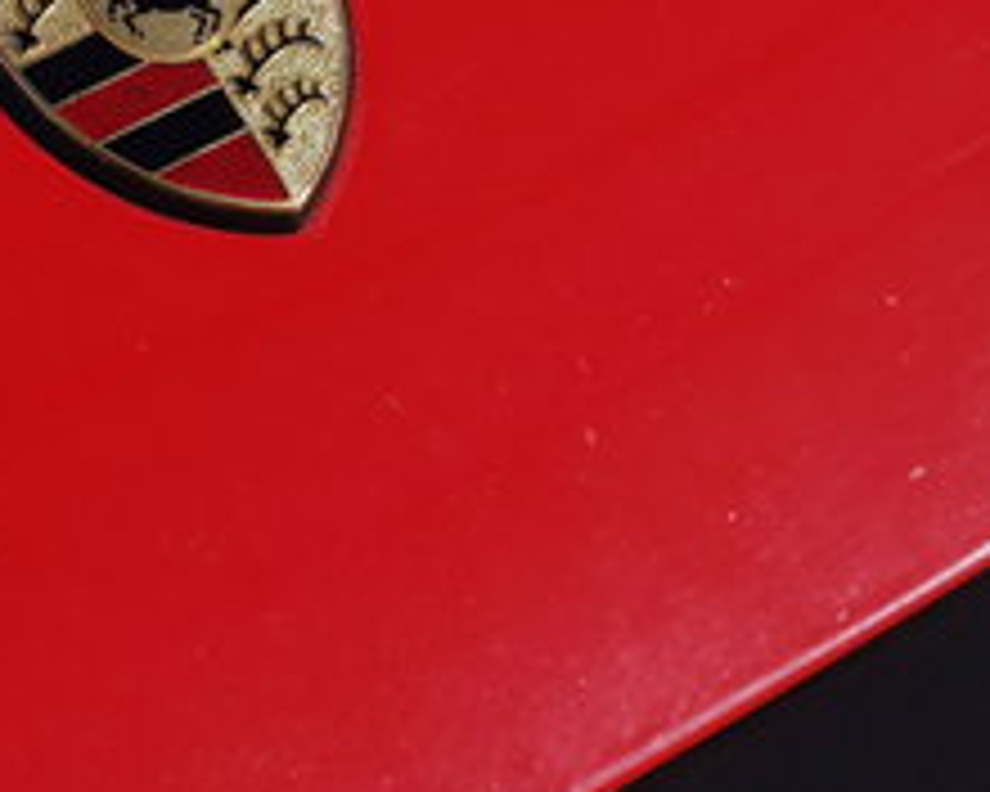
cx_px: 115
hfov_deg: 7.4
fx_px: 7677
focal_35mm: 262
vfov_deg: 5.9
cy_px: -117
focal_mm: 80
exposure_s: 1/1600
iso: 100
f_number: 4.5
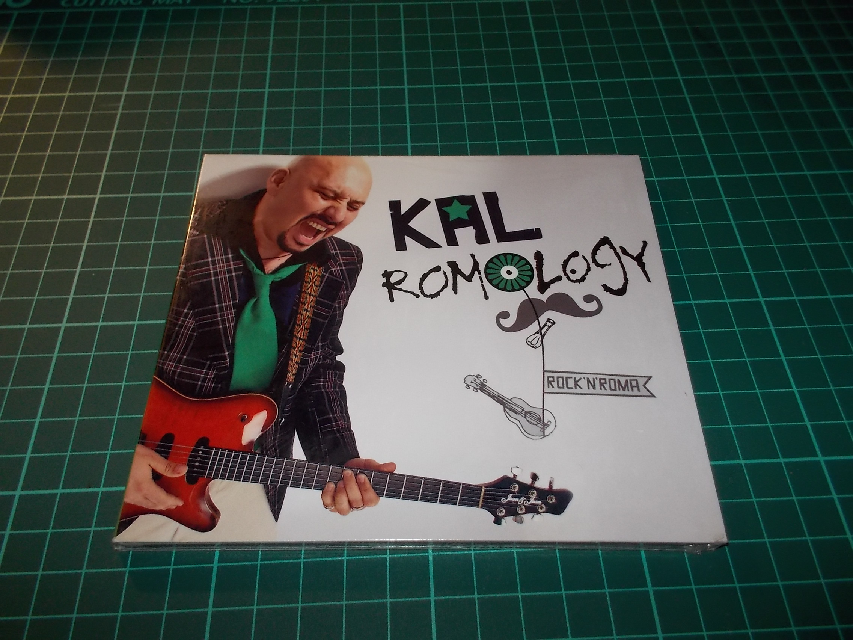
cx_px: 426
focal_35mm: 29
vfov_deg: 48.2
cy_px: 320
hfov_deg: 61.7
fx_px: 715
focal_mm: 4.1
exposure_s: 1/30
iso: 200
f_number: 3.3
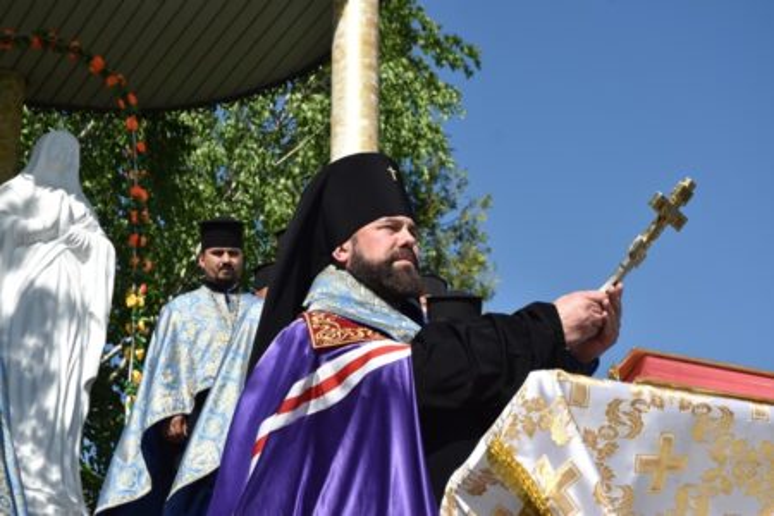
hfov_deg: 24.2
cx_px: 387
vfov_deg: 16.3
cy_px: 258
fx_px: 1806
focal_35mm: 84
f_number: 8
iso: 160
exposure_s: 1/500
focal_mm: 56
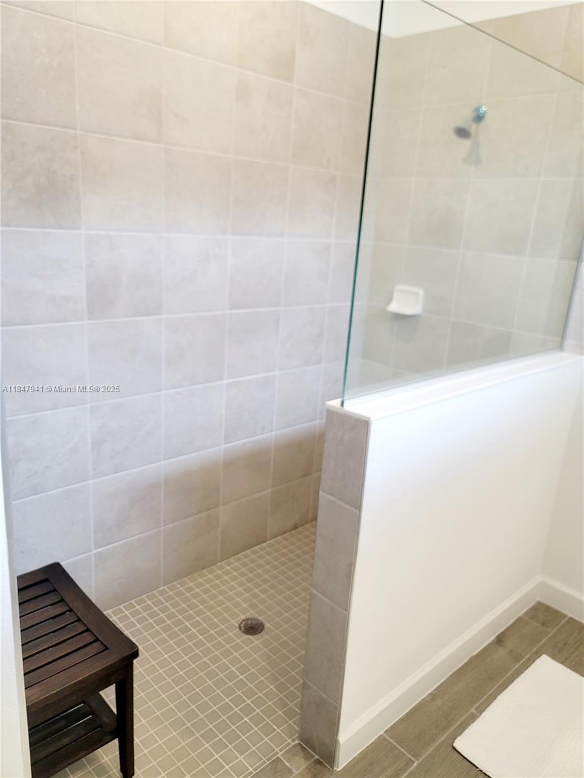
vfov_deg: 69.4
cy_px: 389
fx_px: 562
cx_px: 292
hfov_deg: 54.9
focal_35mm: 25
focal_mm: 7
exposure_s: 1/120
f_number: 1.8
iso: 200
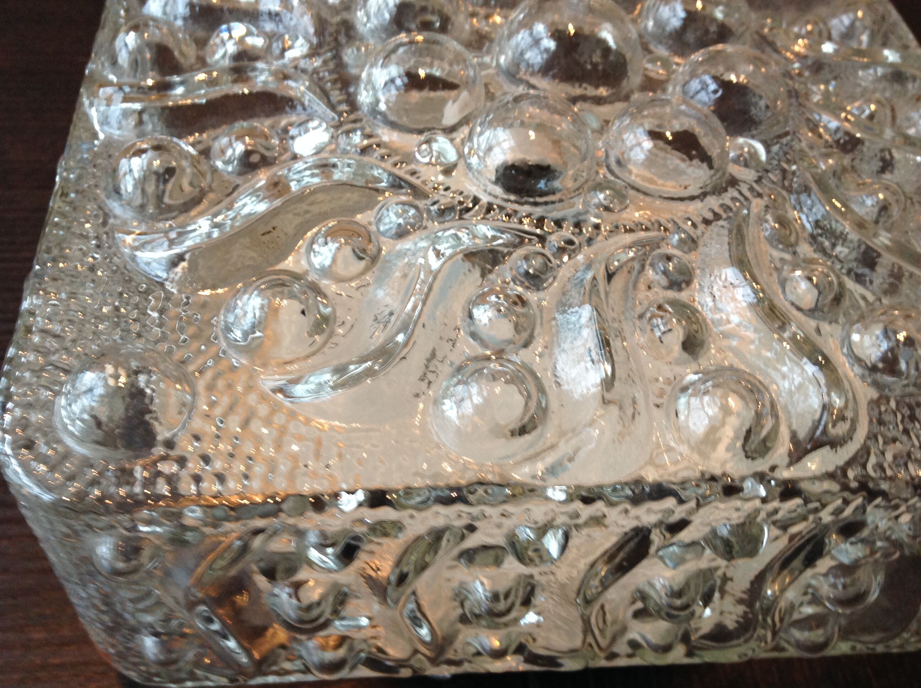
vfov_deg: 40.6
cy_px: 344
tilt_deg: -51.4
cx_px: 460
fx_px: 930
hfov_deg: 52.7
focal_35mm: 35
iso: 125
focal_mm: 4.28
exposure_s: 1/15
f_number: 2.4
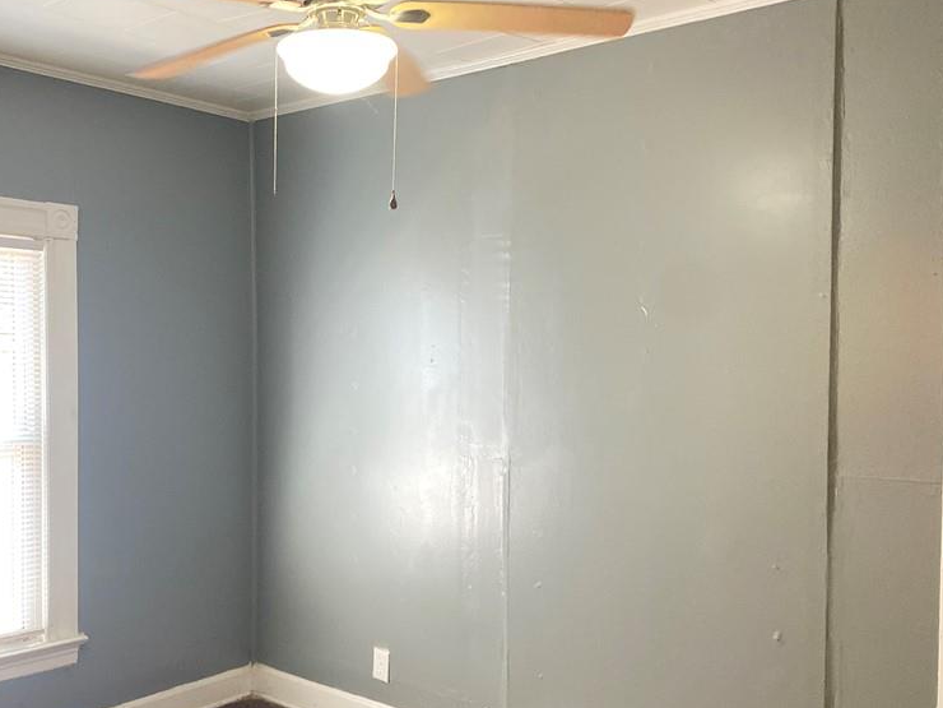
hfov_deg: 50.5
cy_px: 394
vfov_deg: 39.6
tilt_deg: -4.3
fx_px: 981
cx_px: 319
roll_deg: -0.6
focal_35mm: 36
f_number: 1.8
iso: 400
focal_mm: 4.25
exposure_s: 1/60
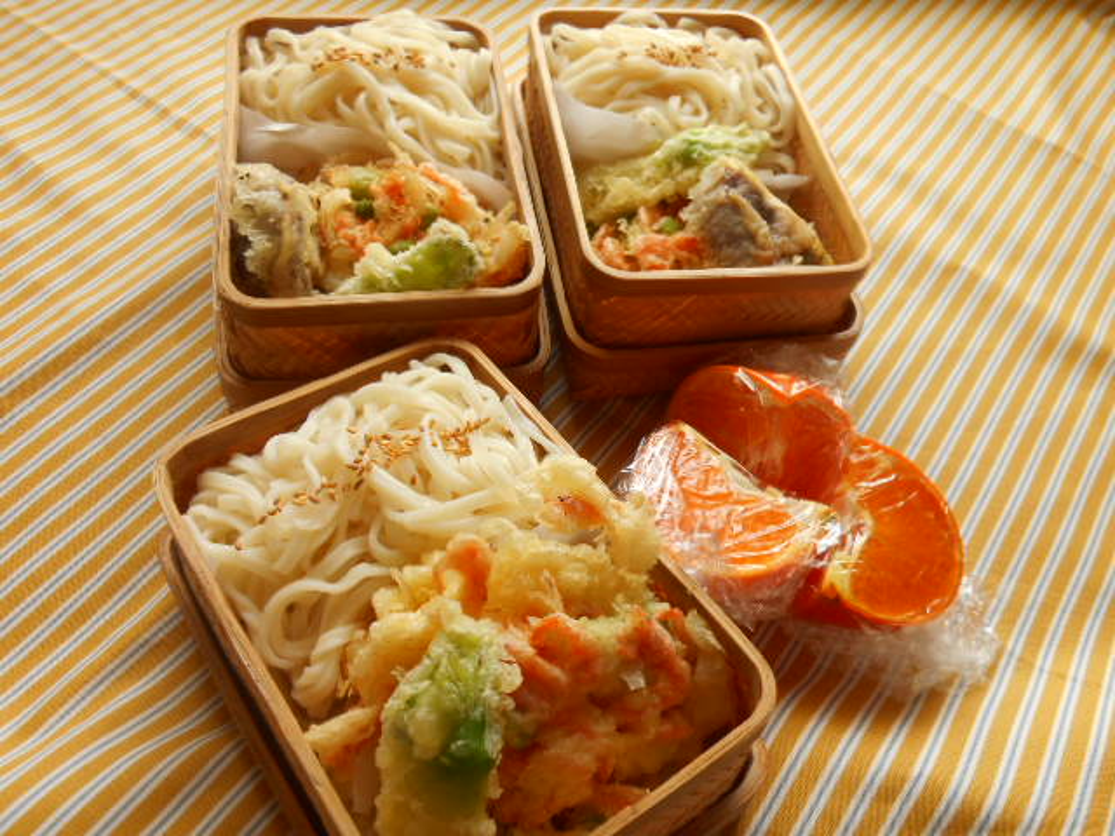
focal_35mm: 31
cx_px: 558
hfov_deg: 58.4
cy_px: 418
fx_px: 999
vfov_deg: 45.4
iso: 100
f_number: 3.6
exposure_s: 1/30
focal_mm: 5.5
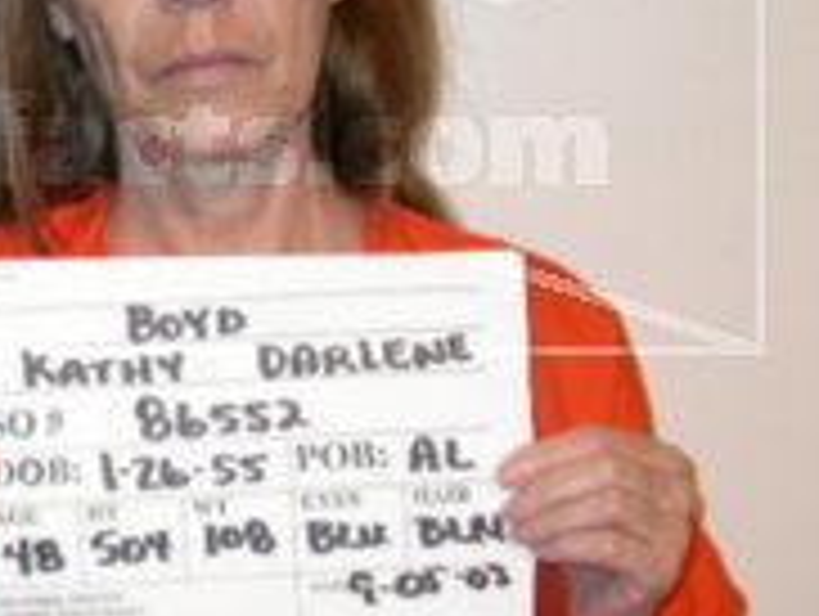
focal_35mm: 123
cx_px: 92
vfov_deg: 12.0
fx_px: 2914
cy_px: 133
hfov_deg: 15.8
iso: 100
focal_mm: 13.6
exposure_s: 1/60.3
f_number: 3.2
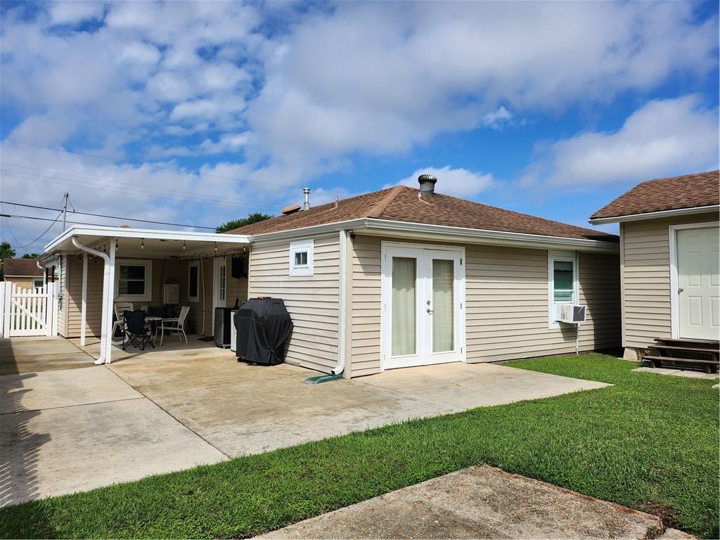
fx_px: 499
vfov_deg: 56.8
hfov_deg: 71.6
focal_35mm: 24
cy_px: 270
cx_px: 360
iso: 50
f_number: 1.8
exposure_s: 1/6744
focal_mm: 5
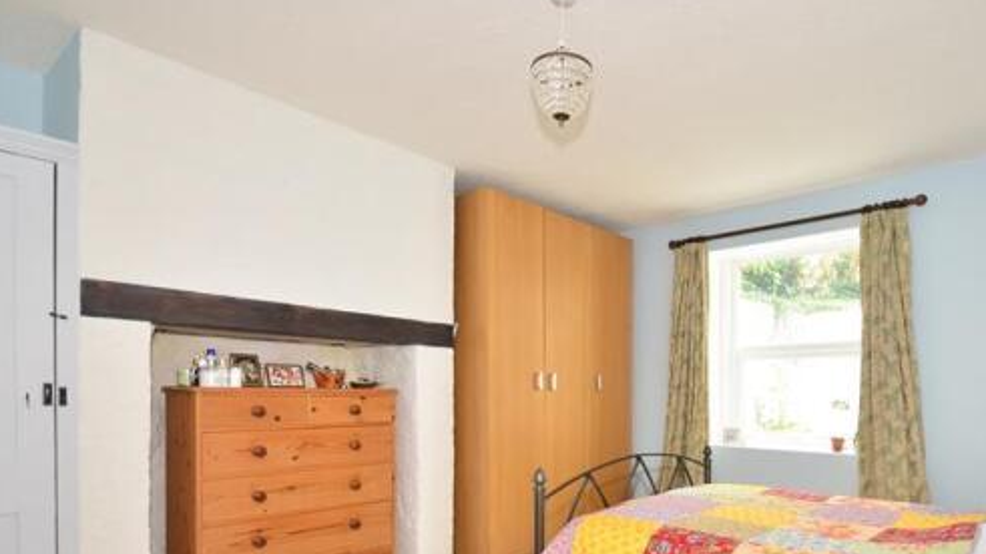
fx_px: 549
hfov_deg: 82.9
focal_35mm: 21
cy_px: 388
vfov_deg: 52.1
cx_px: 588
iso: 200
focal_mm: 10
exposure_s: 1/4
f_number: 5
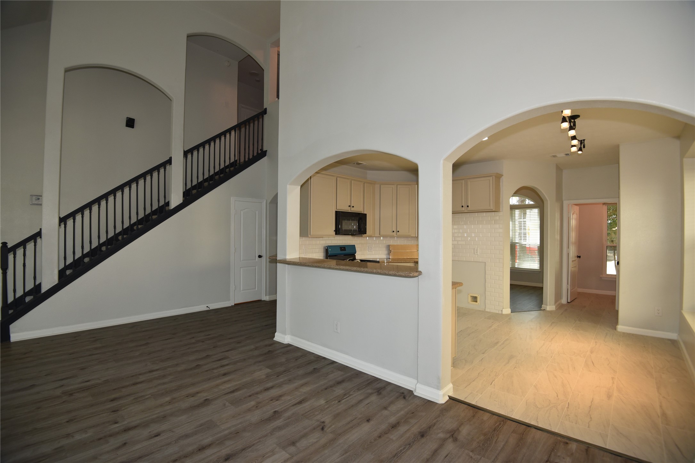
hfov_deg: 96.7
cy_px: 232
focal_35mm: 16
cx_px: 348
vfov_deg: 73.8
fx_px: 309
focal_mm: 16
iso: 800
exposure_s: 1/100
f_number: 5
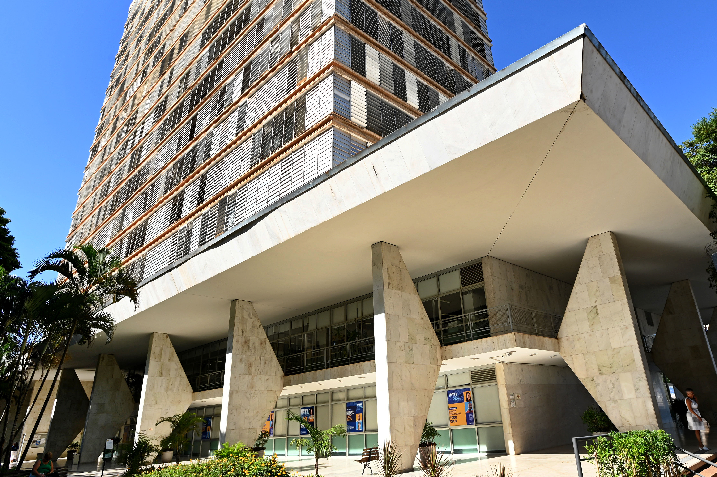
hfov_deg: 75.6
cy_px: 202
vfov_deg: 54.8
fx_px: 458
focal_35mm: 23
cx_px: 416
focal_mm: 17
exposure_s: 1/200
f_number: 8
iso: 160
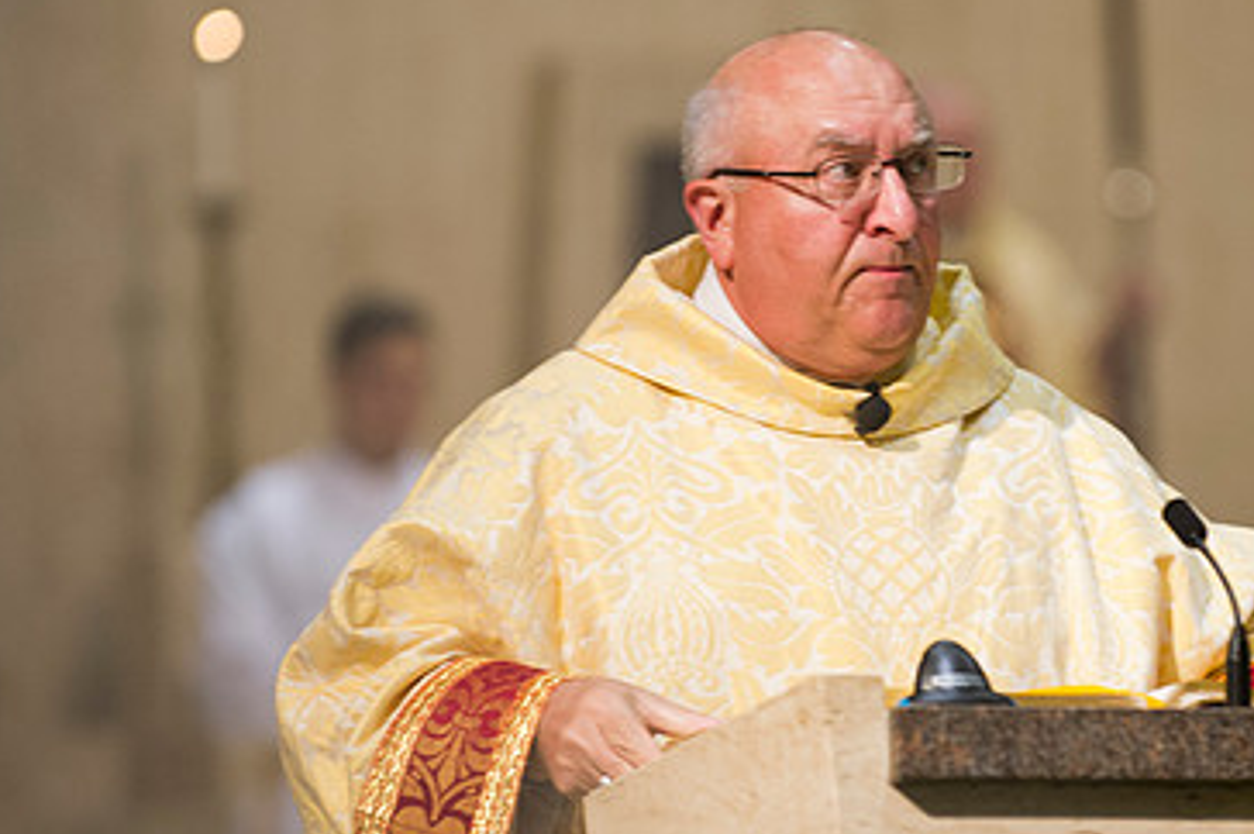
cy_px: 396
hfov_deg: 6.5
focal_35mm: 319
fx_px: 11102
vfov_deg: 4.3
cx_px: 906
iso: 1600
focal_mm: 200
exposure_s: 1/100
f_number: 2.8
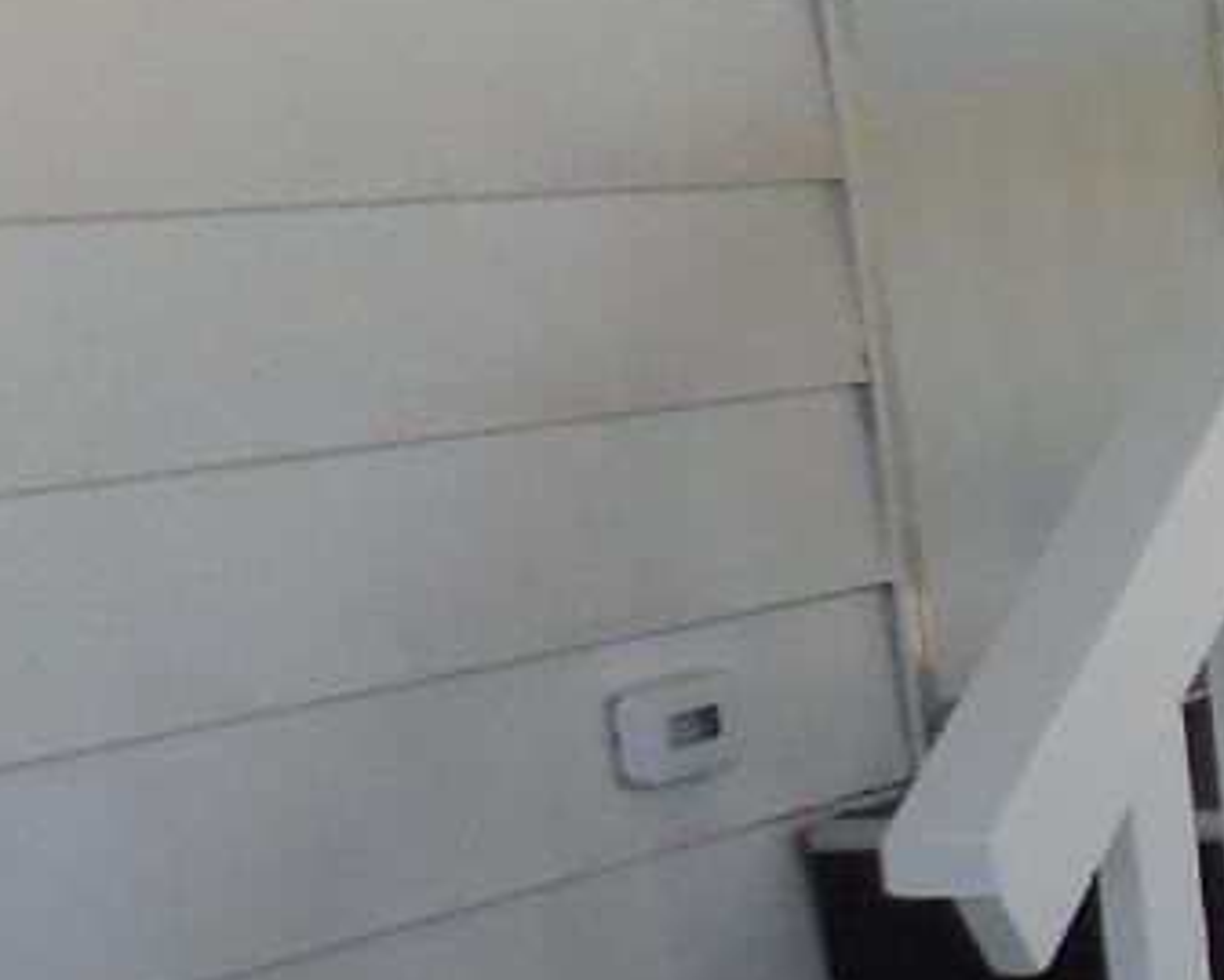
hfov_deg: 13.9
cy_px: 741
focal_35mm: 109
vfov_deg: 14.1
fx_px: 3950
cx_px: 2692
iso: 125
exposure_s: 1/320
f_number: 3.3
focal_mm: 4.5
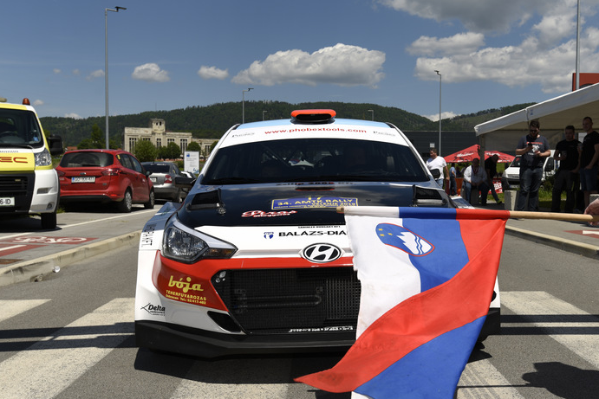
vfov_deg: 33.4
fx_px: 666
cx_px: 358
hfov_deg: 48.2
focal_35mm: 40
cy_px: 212
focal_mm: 27
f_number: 7.1
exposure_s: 1/250
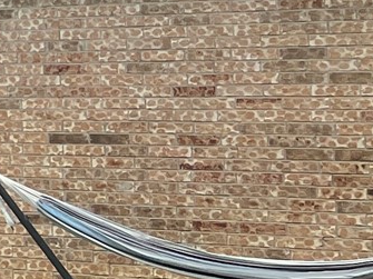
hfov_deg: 9.5
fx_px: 1713
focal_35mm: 159
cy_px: -71
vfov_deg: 9.2
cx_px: -765
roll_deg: -2.1
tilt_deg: +8.3
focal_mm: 5.7
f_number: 1.5
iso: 50
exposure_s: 1/6579
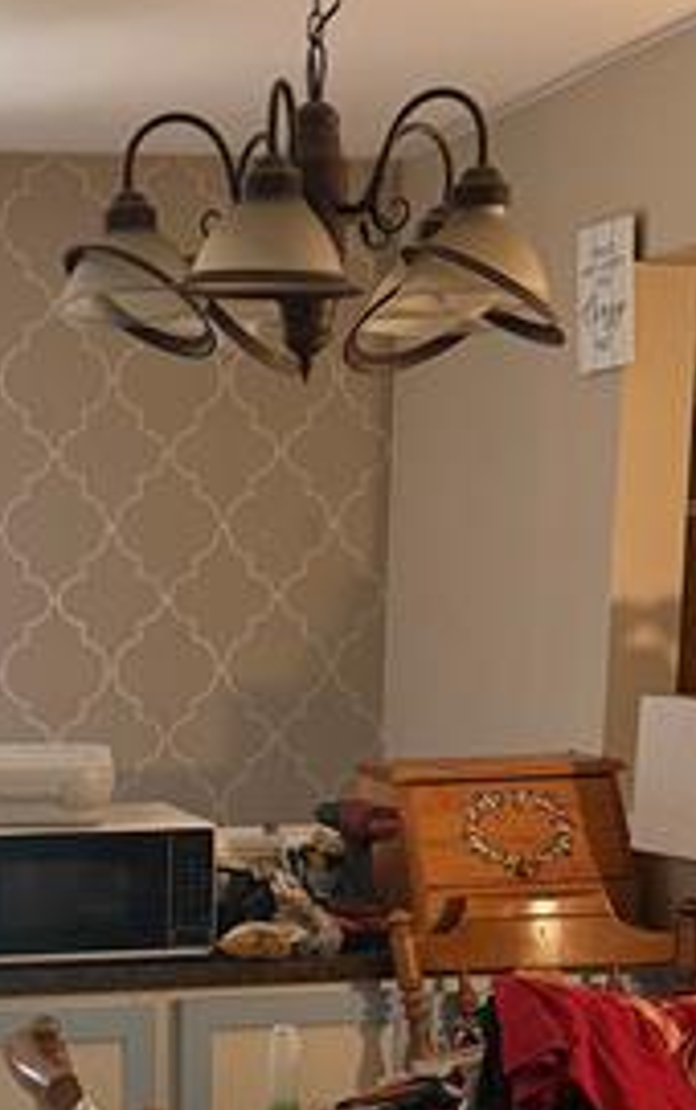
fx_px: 2179
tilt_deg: -10.3
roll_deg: +0.9
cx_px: -86
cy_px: 954
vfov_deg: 27.7
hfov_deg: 17.5
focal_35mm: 72
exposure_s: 1/60
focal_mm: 6.76
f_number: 1.78
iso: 250
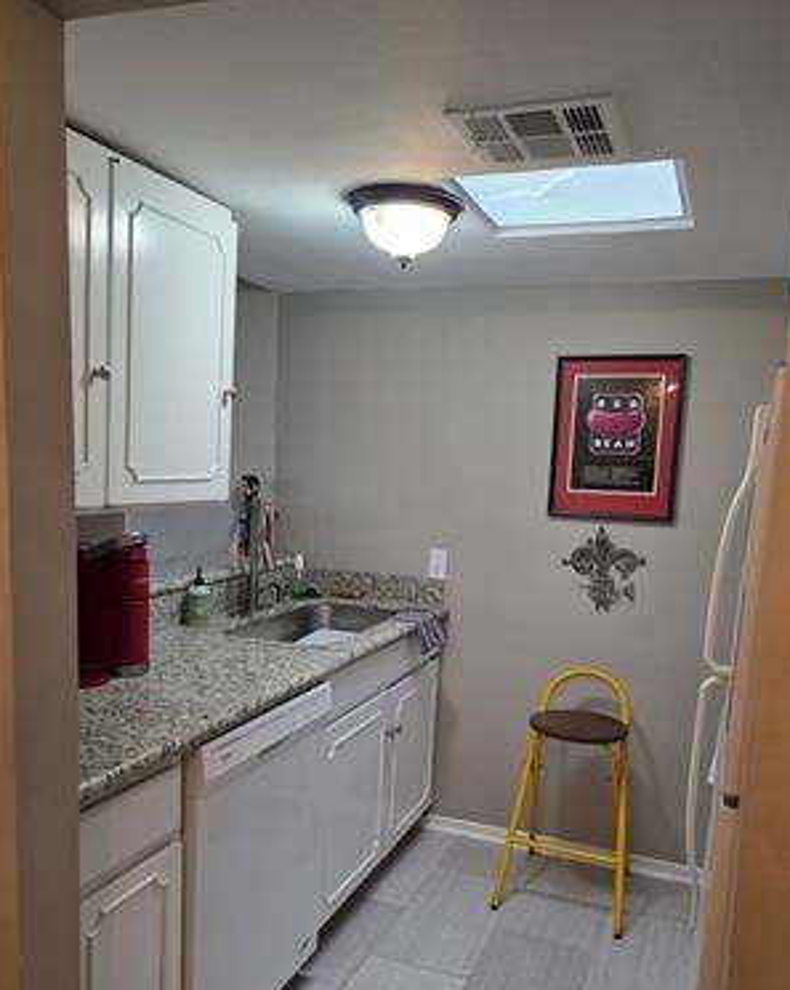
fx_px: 849
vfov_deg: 60.2
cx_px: 431
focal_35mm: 29
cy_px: 572
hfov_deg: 49.9
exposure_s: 1/120
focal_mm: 6.3
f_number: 1.7
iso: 200
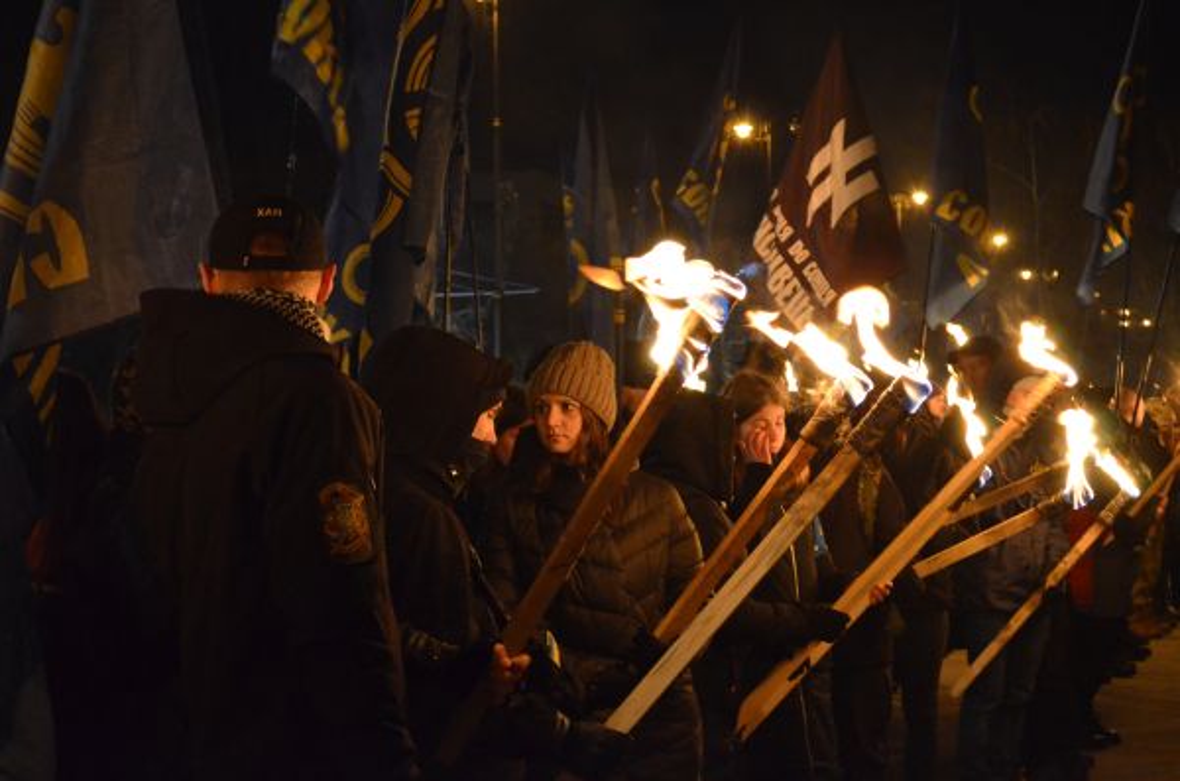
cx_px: 590
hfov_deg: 32.0
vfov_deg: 21.5
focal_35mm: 63
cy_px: 390
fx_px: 2060
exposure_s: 1/30
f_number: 5.6
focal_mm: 42
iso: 4000
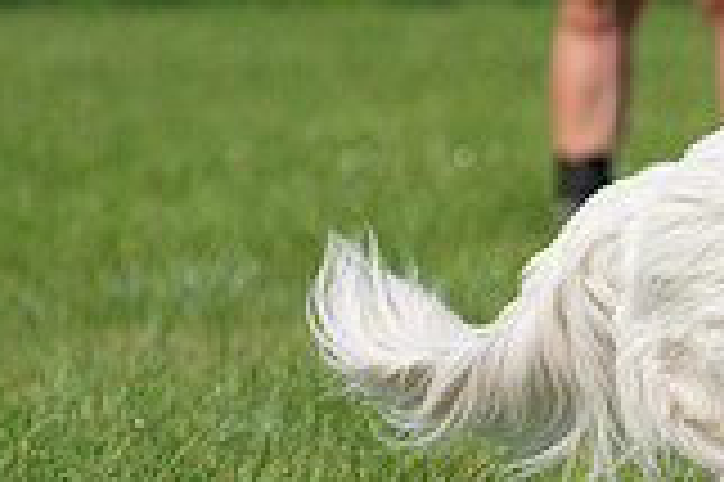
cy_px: 106
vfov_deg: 1.9
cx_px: 1034
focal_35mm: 722
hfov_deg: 2.9
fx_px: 14505
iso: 400
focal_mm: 200
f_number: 5.6
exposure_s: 1/4000
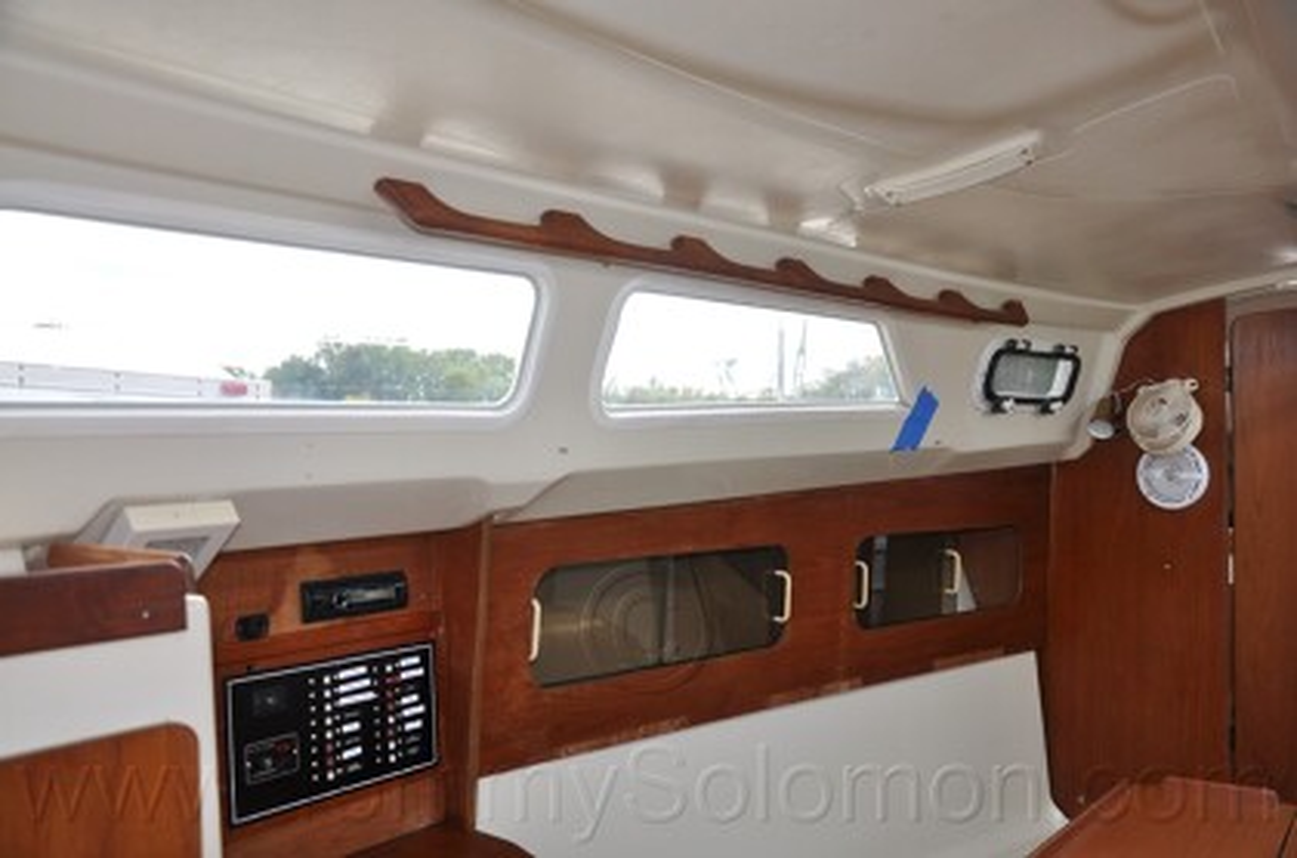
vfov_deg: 41.5
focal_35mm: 32
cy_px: 429
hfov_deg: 59.6
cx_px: 648
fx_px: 1132
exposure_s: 1/200
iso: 250
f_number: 3.8
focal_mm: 21
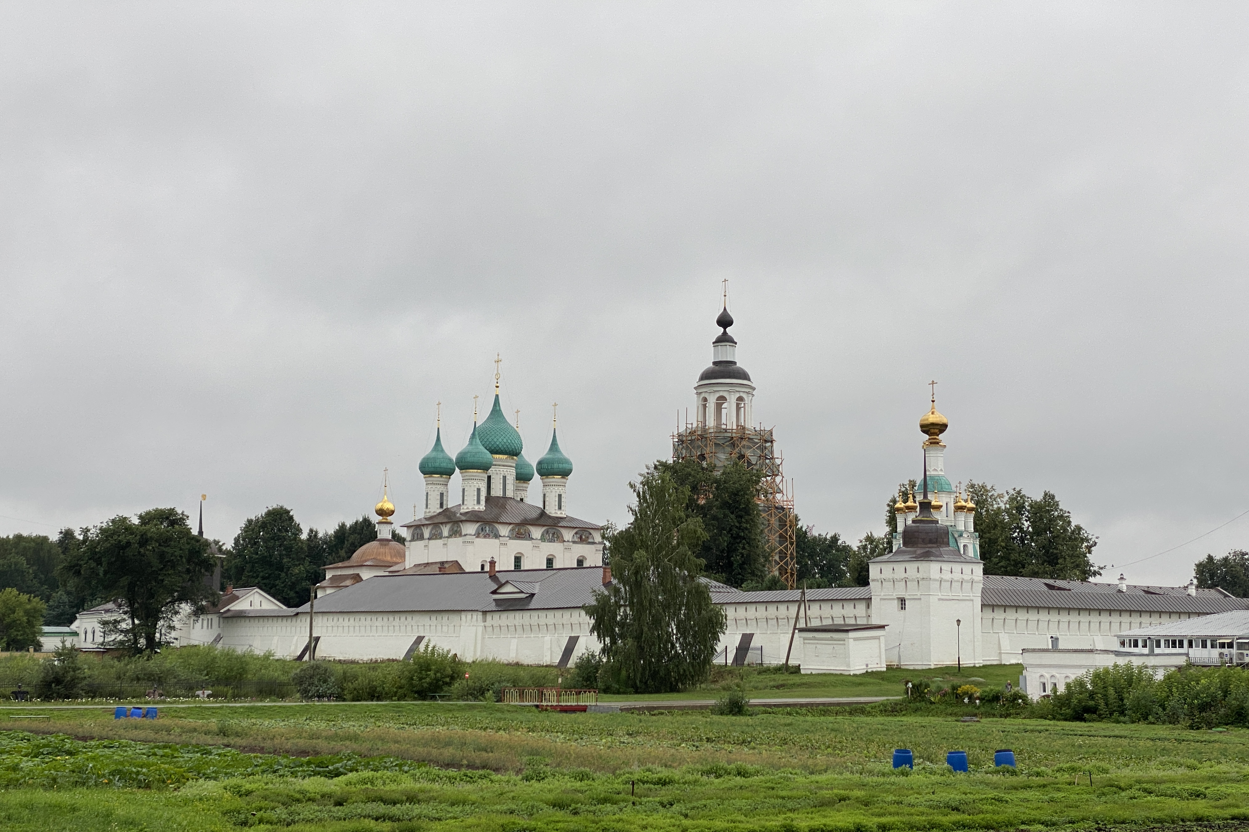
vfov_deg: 24.6
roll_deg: -0.3
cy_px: 473
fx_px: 1908
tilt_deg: +4.4
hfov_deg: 36.2
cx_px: 629
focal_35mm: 55
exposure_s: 1/209
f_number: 2
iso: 20
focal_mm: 6
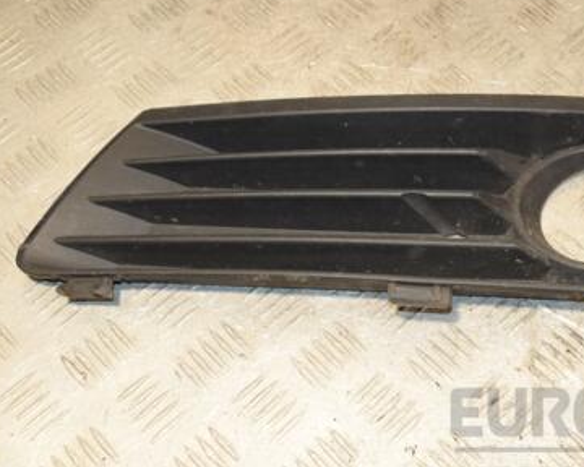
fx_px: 1054
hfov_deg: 30.6
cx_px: 420
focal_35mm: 61
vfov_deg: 25.0
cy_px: 196
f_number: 6.3
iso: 800
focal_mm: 26
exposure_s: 1/200
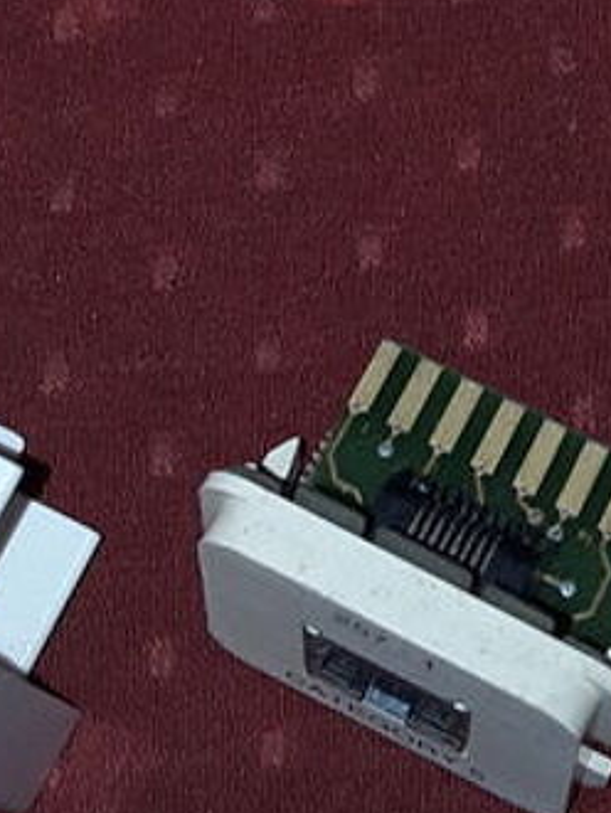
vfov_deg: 16.6
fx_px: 2562
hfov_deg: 13.4
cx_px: 609
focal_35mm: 109
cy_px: -349
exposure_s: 1/100
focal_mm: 2.91
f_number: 1.9
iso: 40
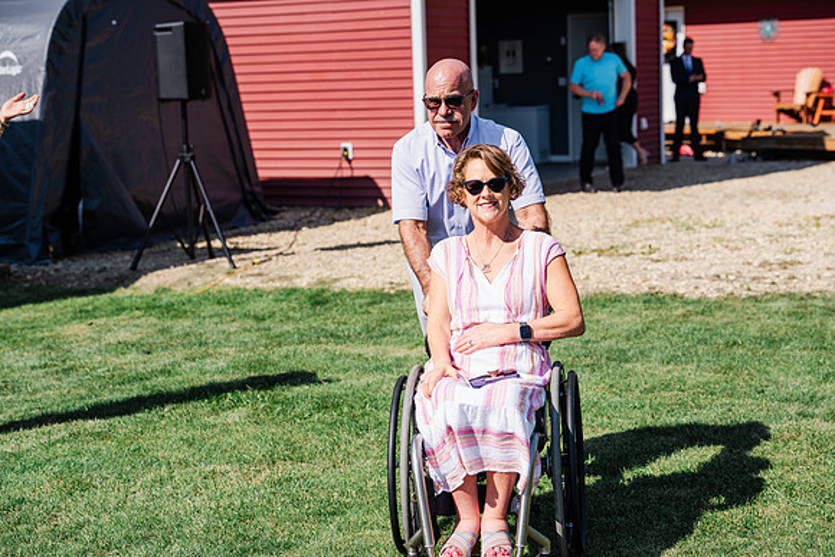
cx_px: 418
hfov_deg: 31.0
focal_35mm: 65
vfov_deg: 20.9
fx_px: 1508
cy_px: 278
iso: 200
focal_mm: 65
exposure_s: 1/2500
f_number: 3.5
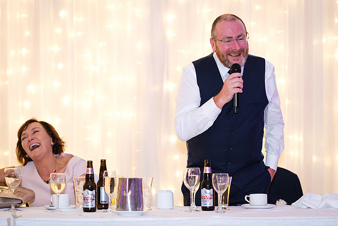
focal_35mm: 135
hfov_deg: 15.1
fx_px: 1272
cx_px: 169
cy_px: 113
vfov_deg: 10.1
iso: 1250
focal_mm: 90
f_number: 2
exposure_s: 1/160
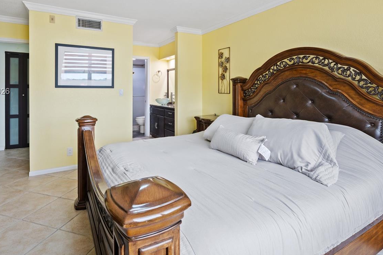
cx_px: 177
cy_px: 92
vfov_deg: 60.8
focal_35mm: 20
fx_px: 213
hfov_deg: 83.9
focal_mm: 14
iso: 200
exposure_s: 1/4
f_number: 8
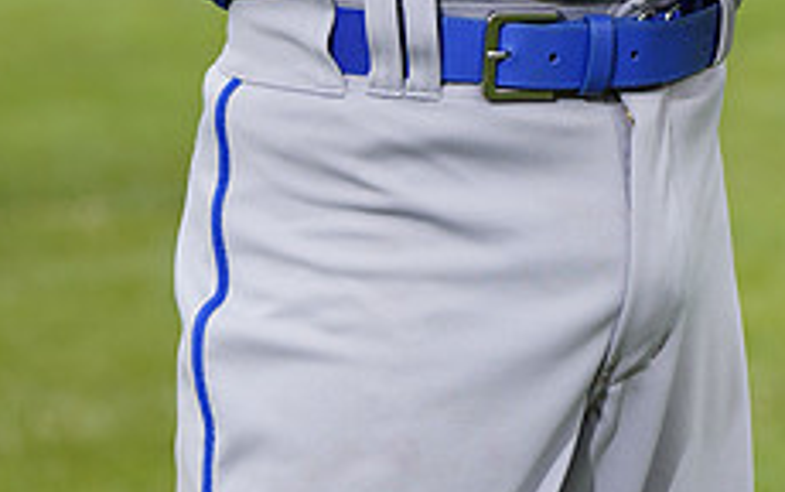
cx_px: 561
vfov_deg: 3.3
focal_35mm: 398
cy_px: -386
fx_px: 8519
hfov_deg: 5.3
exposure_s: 1/250
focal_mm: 155
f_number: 6.3
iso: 100
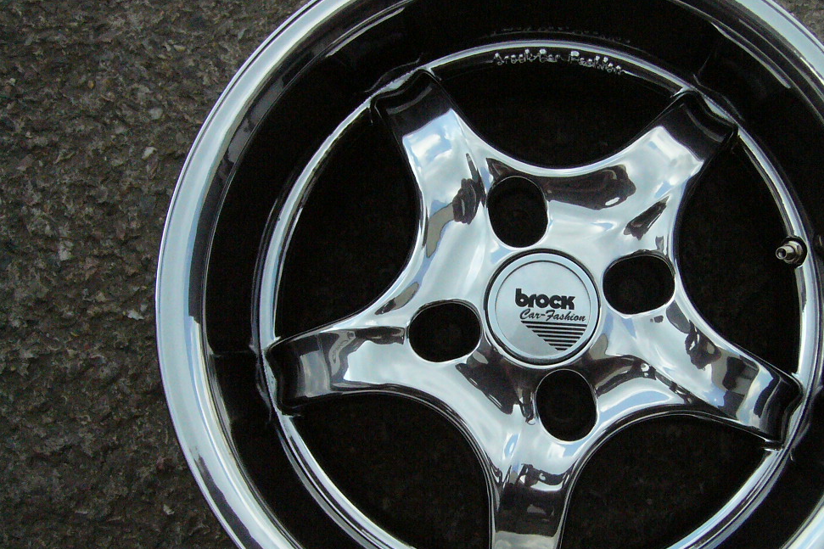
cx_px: 541
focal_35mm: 48
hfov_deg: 40.7
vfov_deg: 28.0
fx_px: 1098
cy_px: 310
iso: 400
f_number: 5.6
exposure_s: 1/800
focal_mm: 5.8
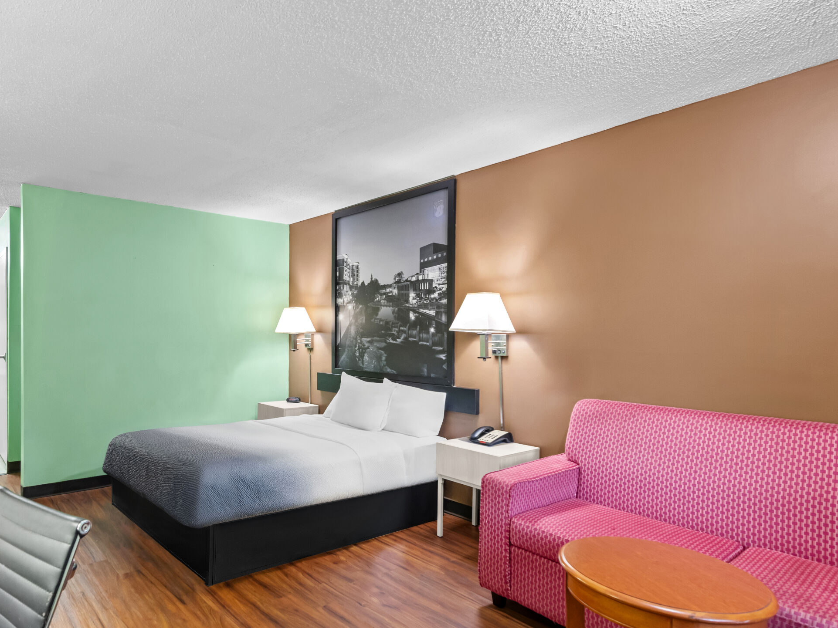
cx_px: 302
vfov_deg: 63.3
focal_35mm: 21
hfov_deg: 77.2
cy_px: 346
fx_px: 508
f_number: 8
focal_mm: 14
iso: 400
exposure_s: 1.3
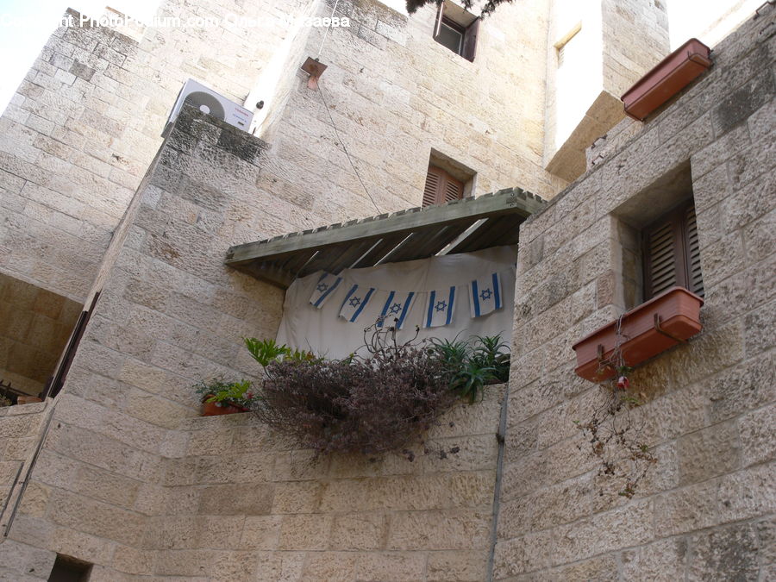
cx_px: 388
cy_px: 291
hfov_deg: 52.6
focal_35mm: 35
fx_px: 785
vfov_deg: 40.7
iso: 80
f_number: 4
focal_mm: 7.4
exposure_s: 1/80
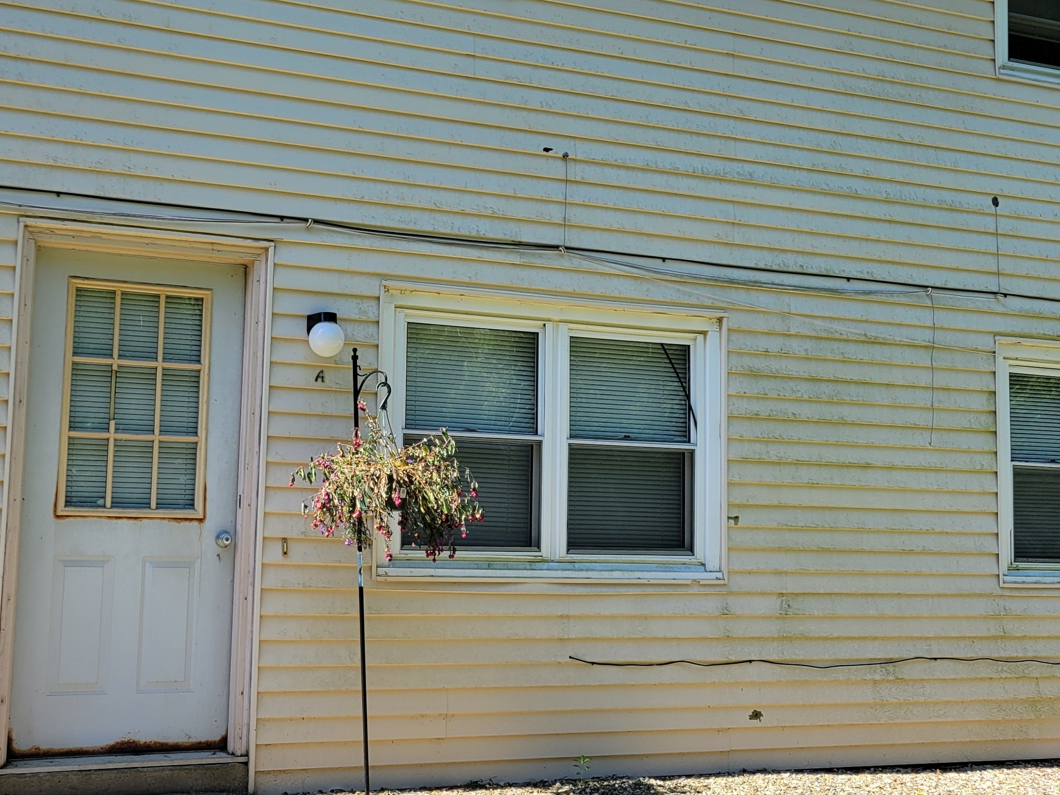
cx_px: 413
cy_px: 402
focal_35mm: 46
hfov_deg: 41.0
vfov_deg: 31.5
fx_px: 1409
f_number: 1.8
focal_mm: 5.4
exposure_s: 1/973
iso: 40
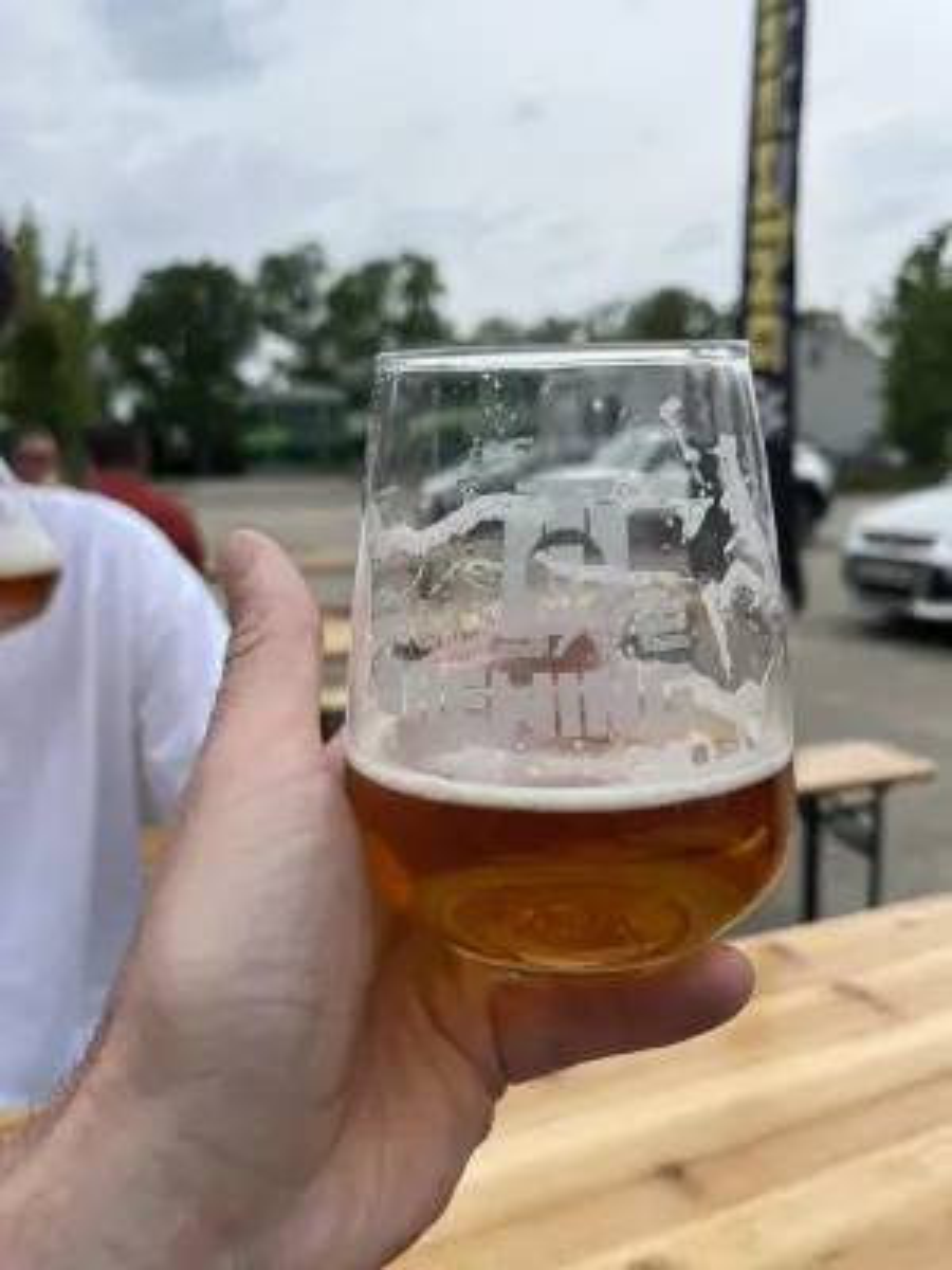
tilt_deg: -8.5
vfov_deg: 67.3
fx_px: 953
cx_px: 476
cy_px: 635
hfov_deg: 53.1
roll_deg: -0.4
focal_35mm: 26
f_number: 1.6
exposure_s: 1/2463
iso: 50
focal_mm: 5.1
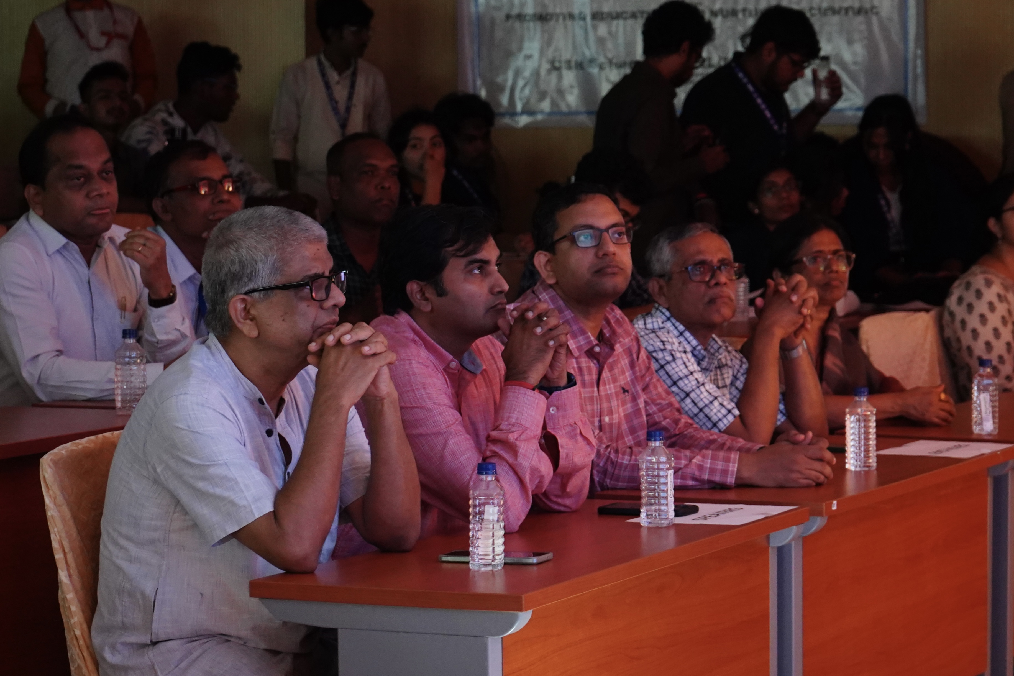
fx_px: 2957
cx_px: 507
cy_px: 338
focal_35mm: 105
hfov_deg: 19.5
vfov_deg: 13.0
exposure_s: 1/160
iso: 4000
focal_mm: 70
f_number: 5.6
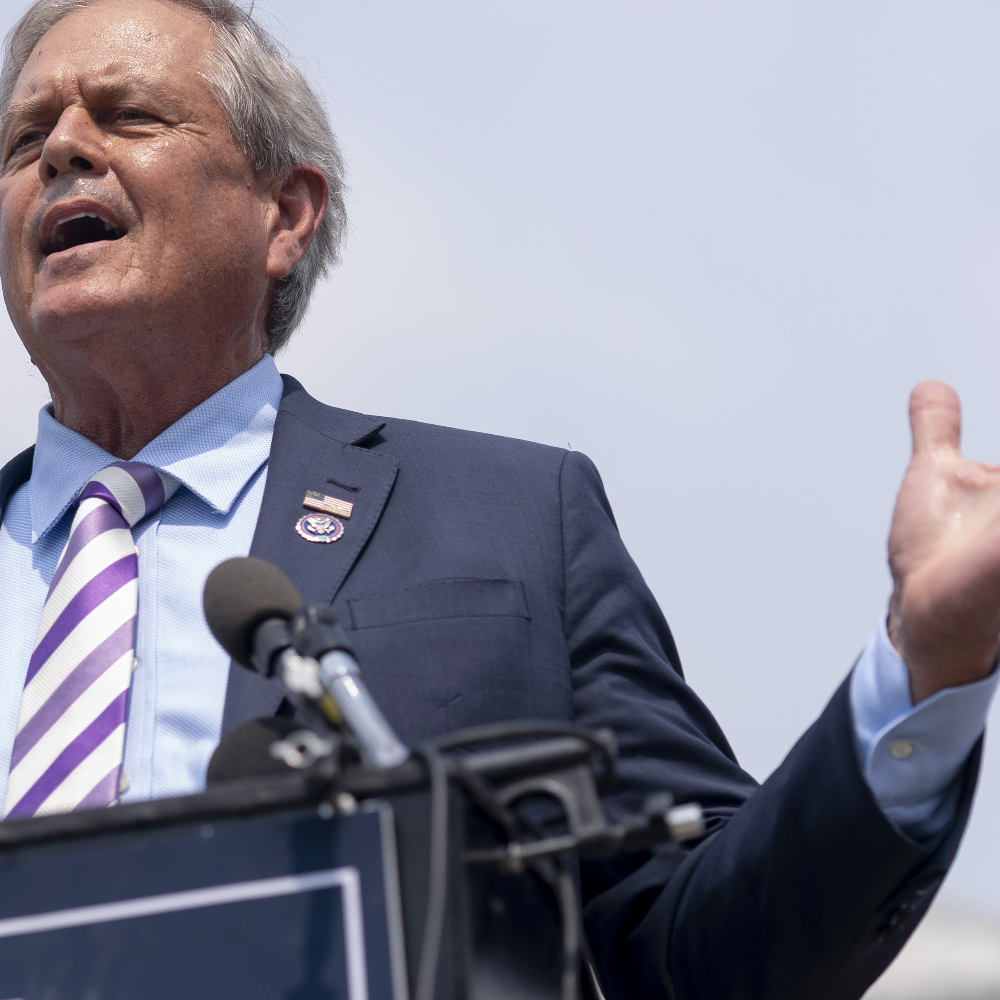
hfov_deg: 10.5
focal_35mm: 166
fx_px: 5425
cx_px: 65
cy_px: 665
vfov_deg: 10.5
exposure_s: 1/1000
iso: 50
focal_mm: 85
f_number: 3.2
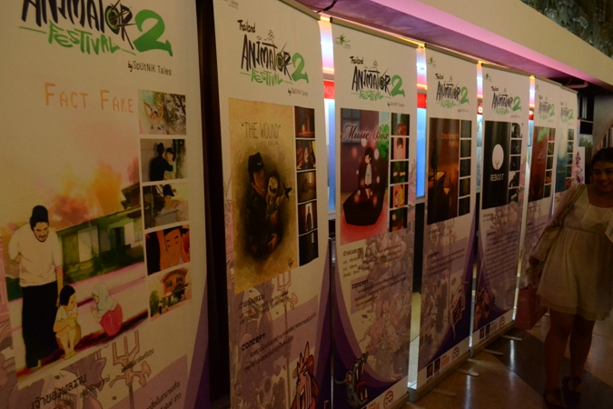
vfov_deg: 43.6
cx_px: 290
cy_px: 223
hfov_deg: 61.9
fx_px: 511
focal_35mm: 30
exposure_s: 1/80
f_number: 5
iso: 3200
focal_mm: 18
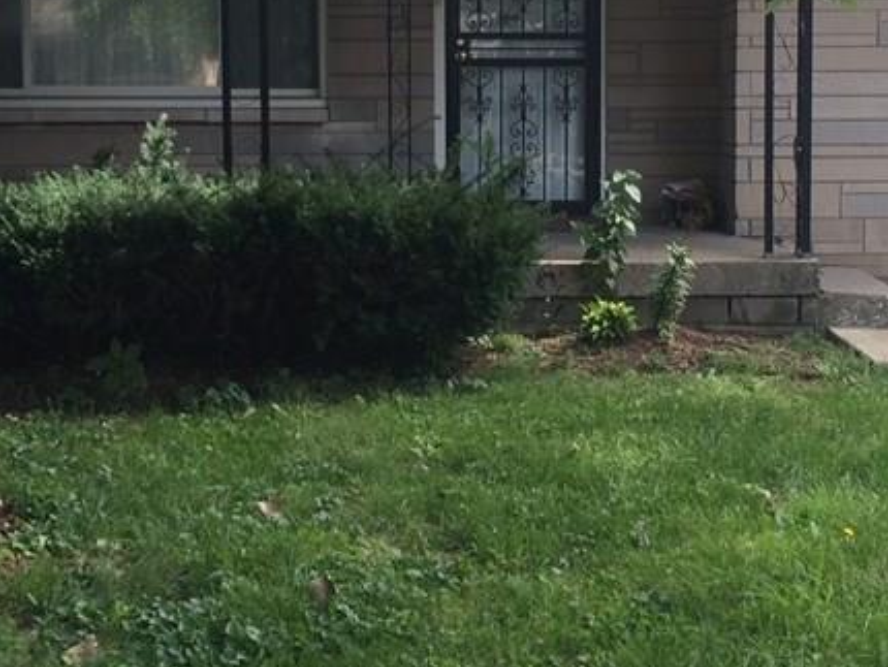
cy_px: 219
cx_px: 527
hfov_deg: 28.1
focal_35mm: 69
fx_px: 1771
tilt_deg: -2.8
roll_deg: -0.6
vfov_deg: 21.2
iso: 32
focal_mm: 4.15
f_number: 2.2
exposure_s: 1/295
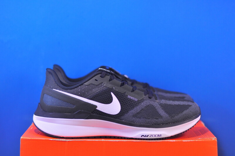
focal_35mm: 75
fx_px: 489
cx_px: 118
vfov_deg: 18.1
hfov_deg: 27.0
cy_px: 78
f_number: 2.2
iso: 250
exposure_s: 1/320
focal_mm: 50
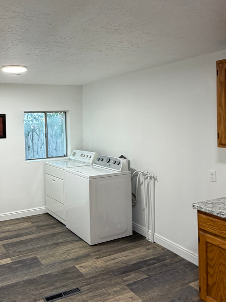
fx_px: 270
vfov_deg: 58.2
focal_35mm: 31
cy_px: 131
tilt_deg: -1.9
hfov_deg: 43.5
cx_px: 48
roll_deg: +3.8
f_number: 2.2
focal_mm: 2.22
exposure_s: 1/60
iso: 200
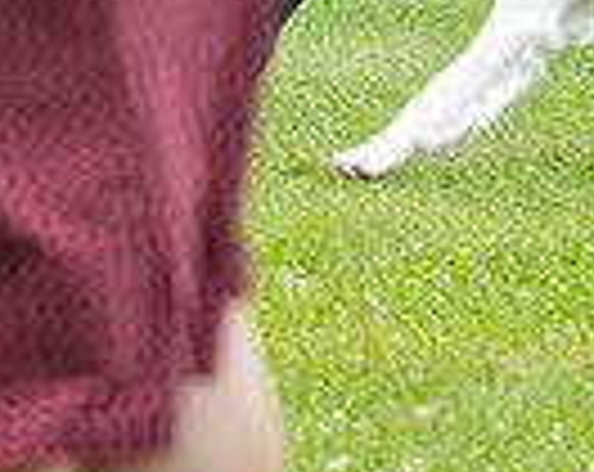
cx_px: 433
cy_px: -520
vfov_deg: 2.3
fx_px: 11875
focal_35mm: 677
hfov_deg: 2.9
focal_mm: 125
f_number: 5.6
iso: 400
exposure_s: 1/400
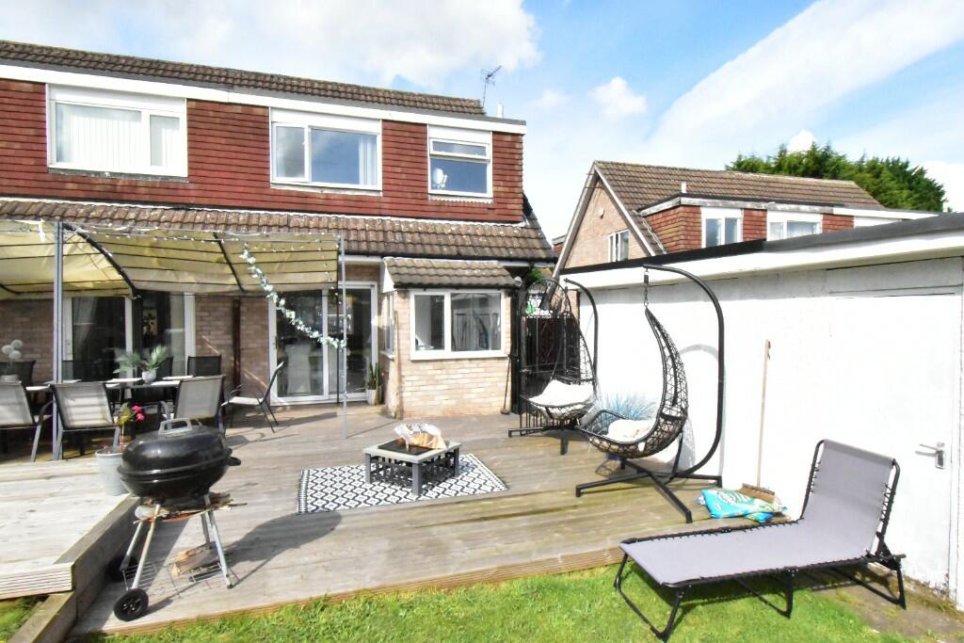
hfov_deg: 85.4
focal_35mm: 20
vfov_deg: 63.2
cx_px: 482
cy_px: 322
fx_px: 522
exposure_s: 1/1600
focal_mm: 13
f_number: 20
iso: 12800
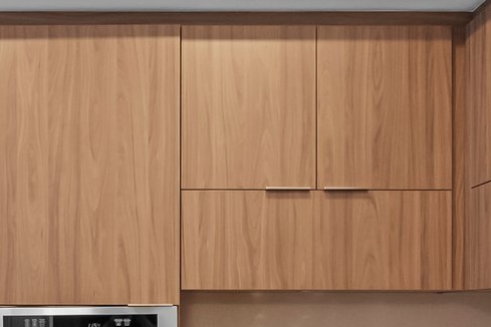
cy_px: 363
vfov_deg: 19.4
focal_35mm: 67
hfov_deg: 29.5
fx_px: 914
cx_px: 113
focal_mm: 16
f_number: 5
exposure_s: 1/60
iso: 8000
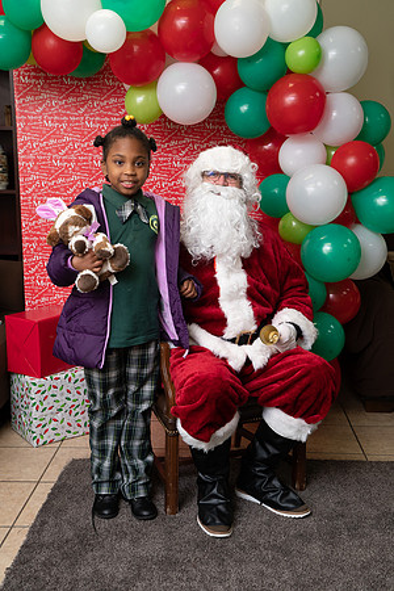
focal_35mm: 42
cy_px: 296
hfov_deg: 31.9
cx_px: 197
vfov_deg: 46.4
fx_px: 689
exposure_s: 1/80
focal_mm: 42
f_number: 5
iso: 400
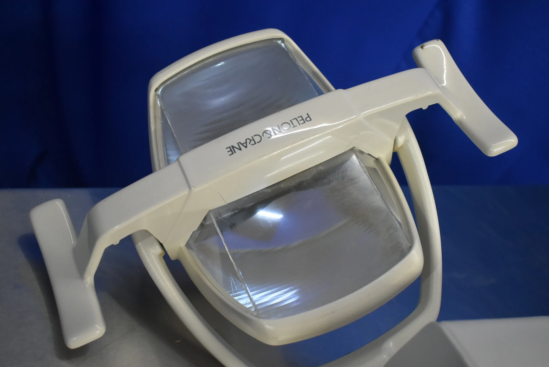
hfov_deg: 51.3
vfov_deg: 35.6
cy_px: 184
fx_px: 572
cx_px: 274
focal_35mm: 38
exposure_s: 1/125
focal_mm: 25
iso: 1600
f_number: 4
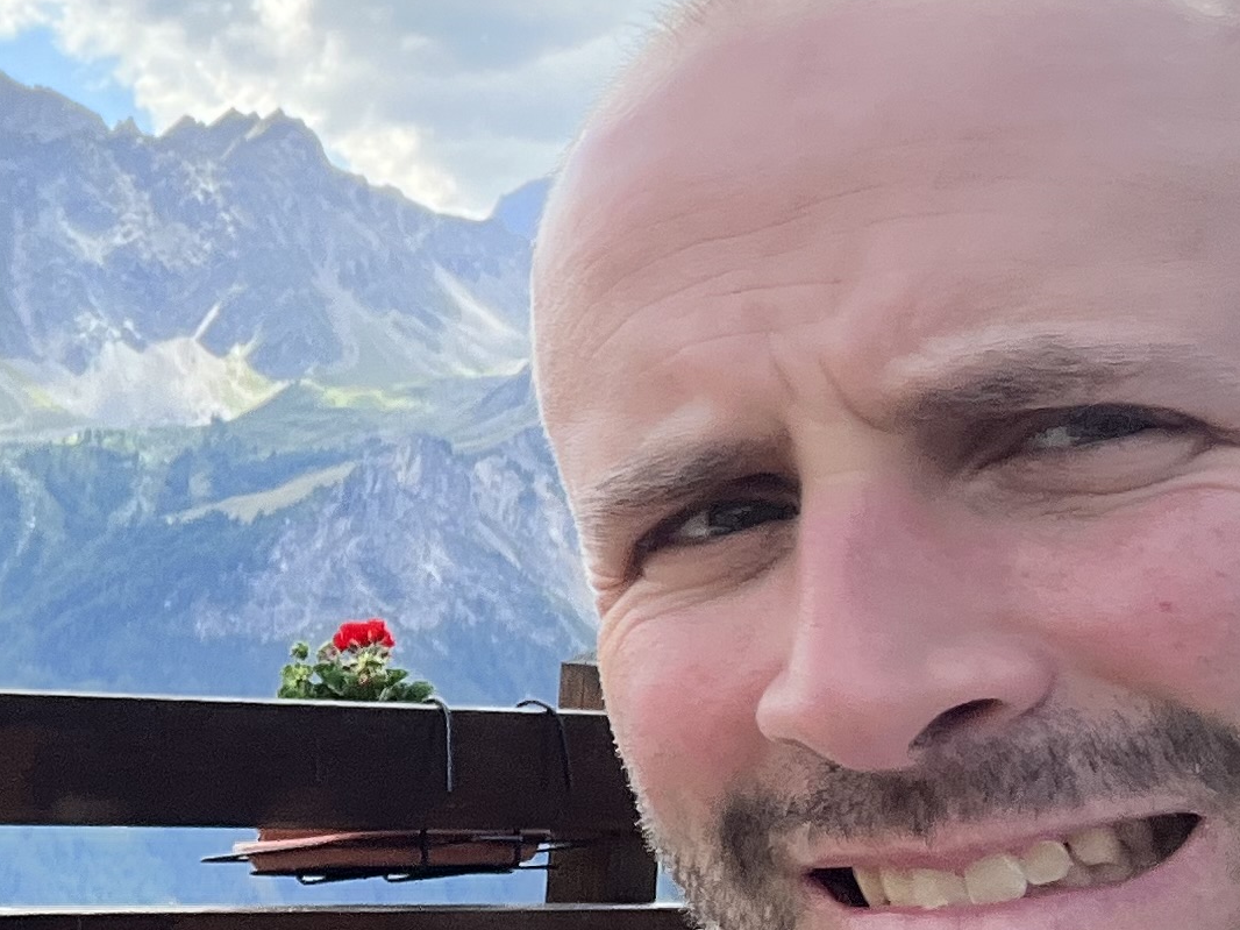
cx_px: -748
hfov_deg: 19.0
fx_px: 3116
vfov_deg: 17.0
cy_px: 409
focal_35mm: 87
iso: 32
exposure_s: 1/440
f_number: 2.2
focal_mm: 2.71
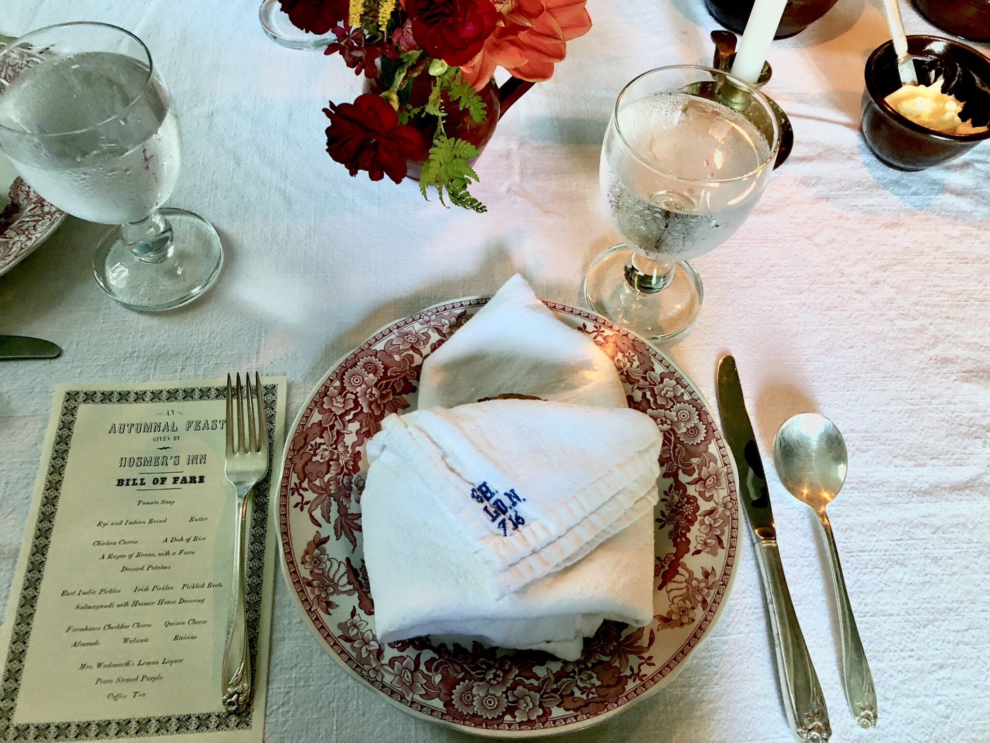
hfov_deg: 63.4
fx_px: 801
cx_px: 495
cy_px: 372
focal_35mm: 28
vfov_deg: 49.7
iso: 100
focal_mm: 3.99
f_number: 1.8
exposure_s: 1/15
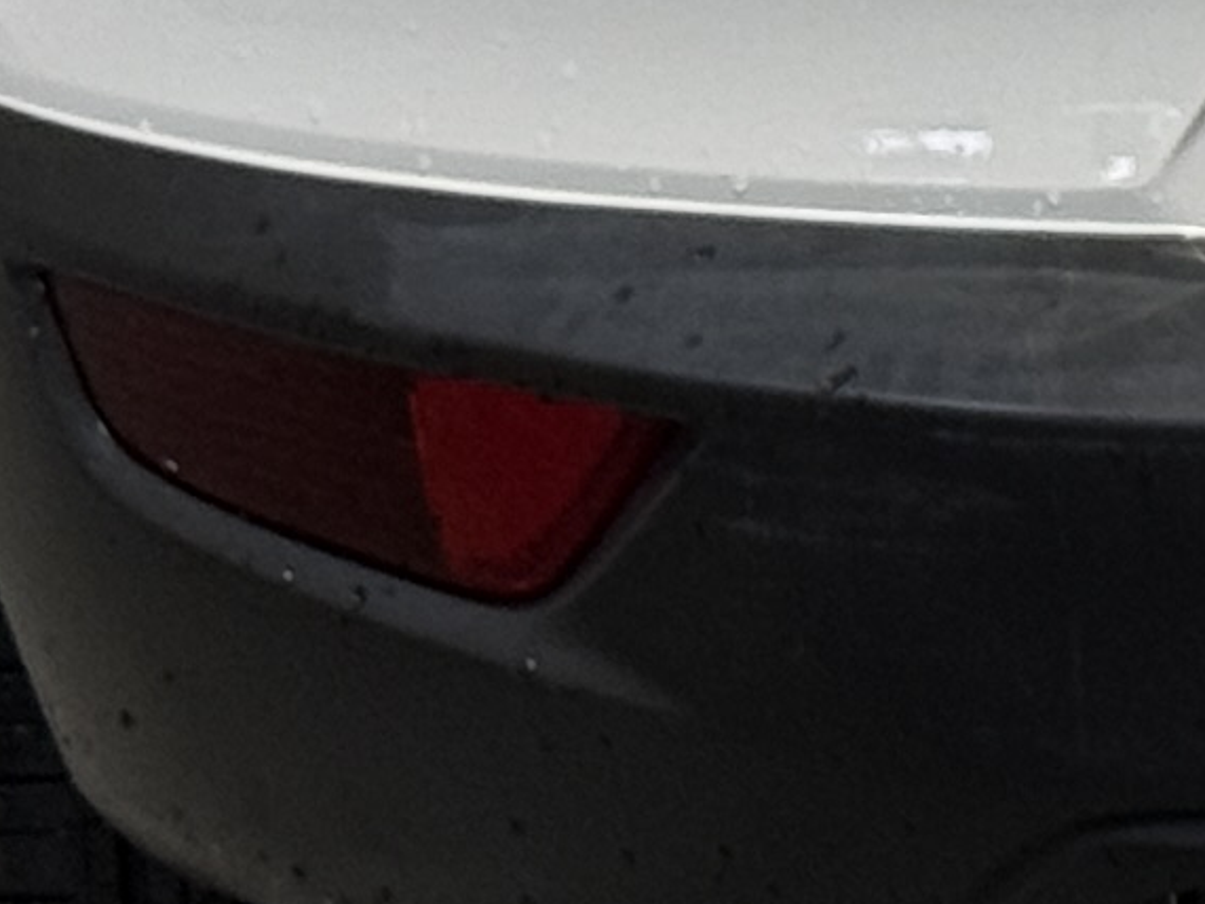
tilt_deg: -10.3
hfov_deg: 5.7
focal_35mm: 339
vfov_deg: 4.3
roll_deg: +0.8
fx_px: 11798
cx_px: 2492
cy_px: -1143
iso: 50
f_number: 1.78
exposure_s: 1/60
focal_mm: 6.76
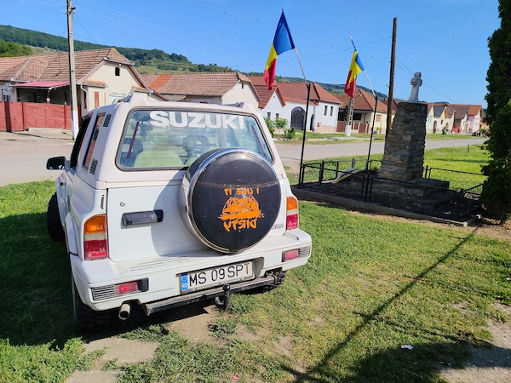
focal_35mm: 24
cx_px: 256
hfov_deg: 71.6
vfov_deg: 56.8
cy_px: 192
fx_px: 354
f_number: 1.7
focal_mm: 5.24
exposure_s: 1/1800
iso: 52
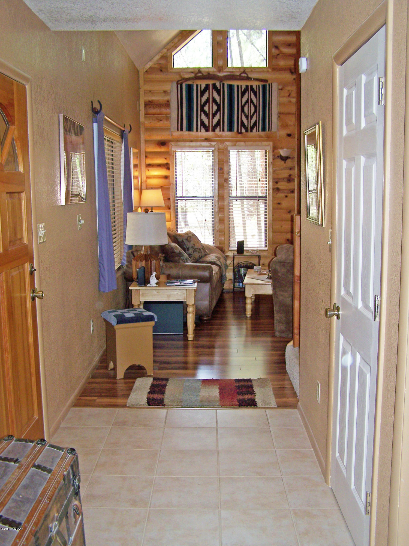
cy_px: 273
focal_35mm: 38
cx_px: 204
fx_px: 599
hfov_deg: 37.7
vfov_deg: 49.0
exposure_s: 1/60
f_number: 2.8
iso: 80
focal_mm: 6.3
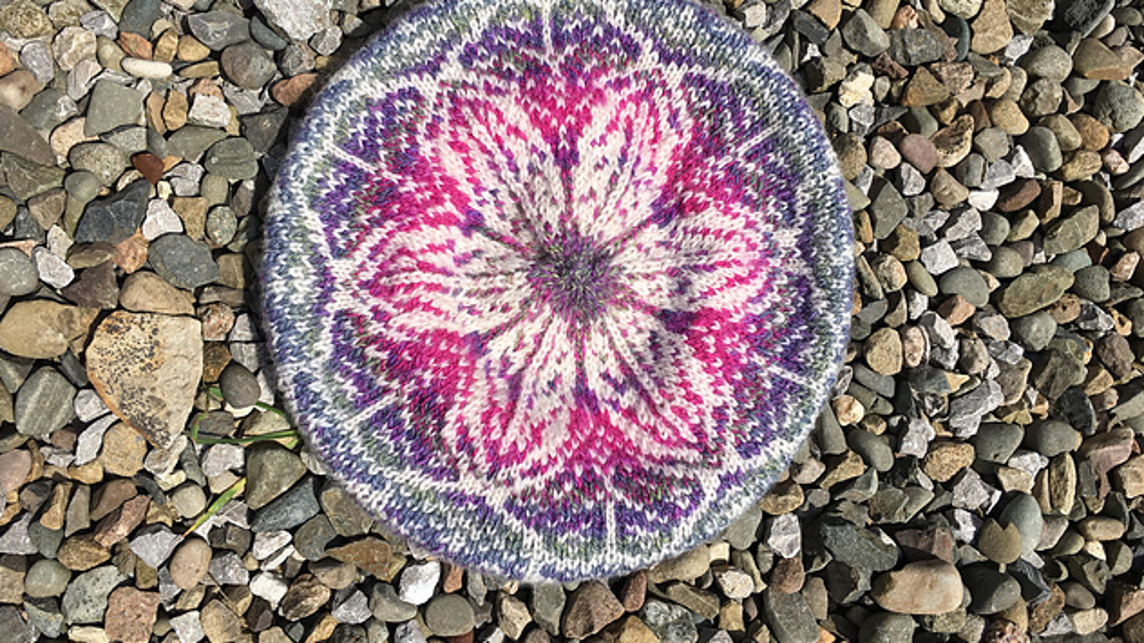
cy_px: 268
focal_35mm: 32
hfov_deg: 61.0
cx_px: 567
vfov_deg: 36.5
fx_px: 970
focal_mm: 4.15
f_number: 2.2
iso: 25
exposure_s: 1/2747
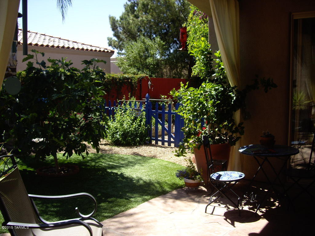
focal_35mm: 38
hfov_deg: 49.0
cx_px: 158
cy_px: 118
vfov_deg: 37.7
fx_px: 346
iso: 64
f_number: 8
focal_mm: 7.9
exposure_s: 1/60
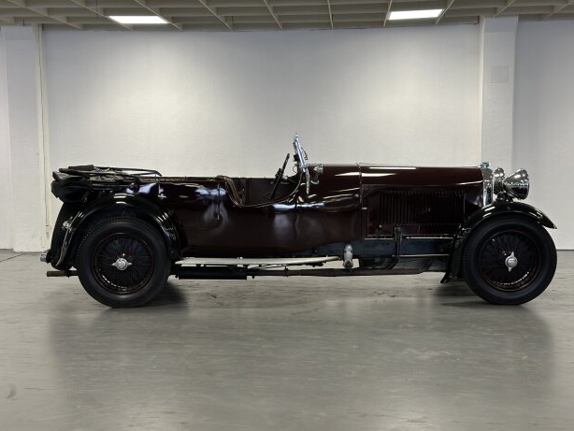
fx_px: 829
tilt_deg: -5.5
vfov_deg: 29.1
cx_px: 289
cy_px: 220
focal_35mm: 50
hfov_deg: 38.2
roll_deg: +0.4
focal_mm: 6.86
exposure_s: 1/76
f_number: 1.78
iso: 125
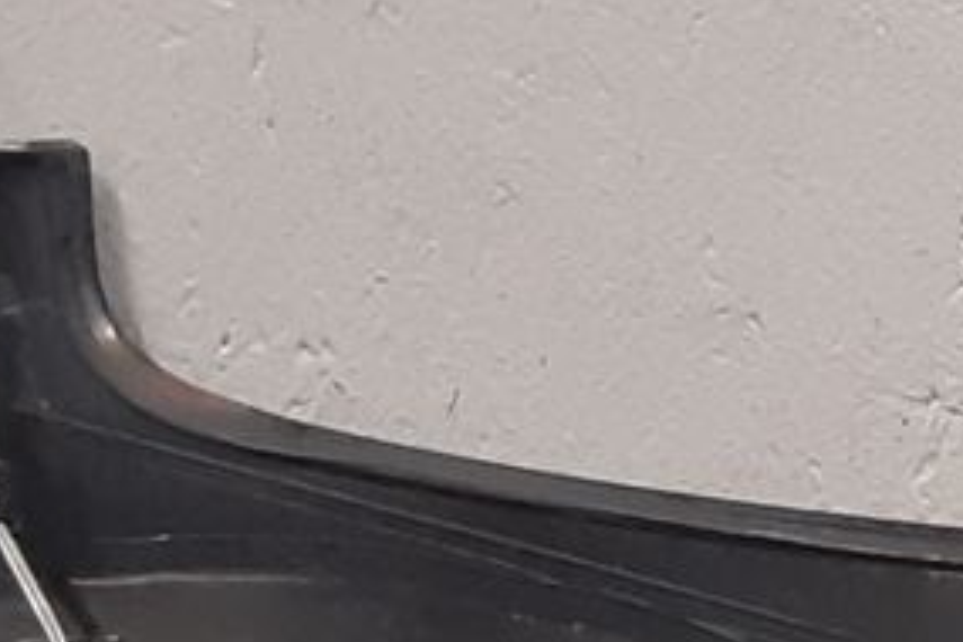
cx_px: 2065
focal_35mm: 194
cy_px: 885
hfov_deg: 9.7
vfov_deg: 7.0
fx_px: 5189
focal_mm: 3.93
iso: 160
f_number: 1.7
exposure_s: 1/50
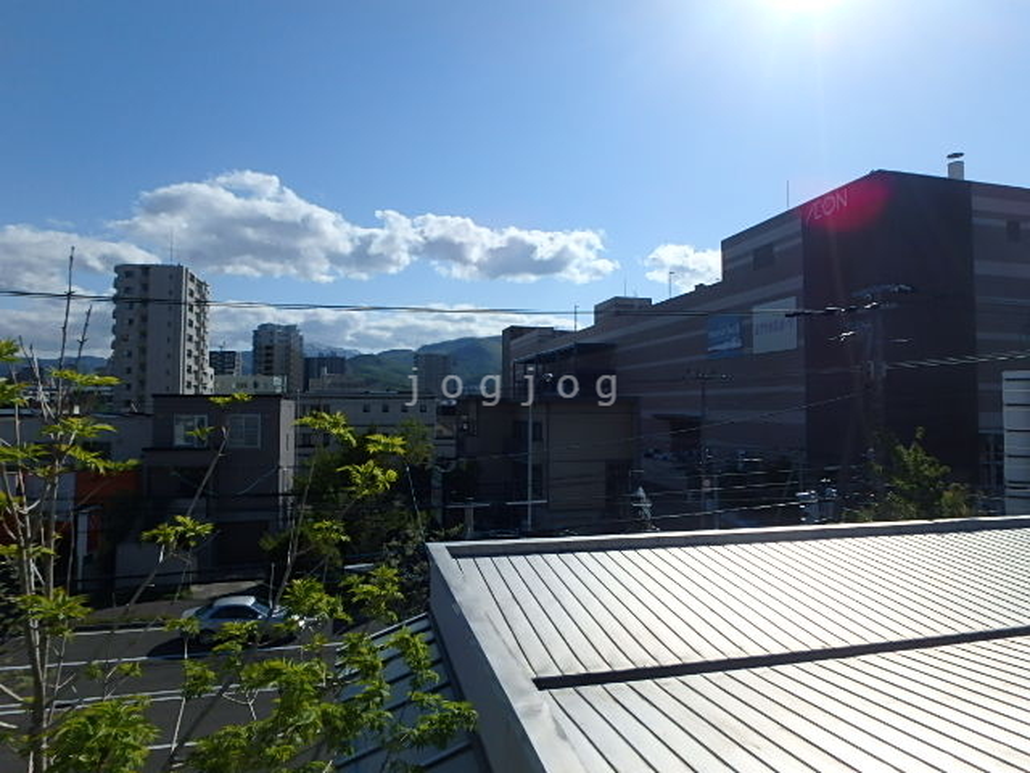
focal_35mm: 21
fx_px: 625
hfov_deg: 79.0
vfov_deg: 63.4
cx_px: 515
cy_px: 386
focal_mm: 3.7
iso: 125
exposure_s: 1/1250
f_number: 6
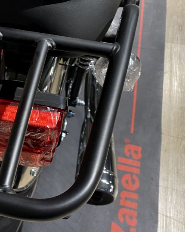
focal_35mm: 50
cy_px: 113
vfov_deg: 37.3
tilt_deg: -59.4
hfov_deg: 28.3
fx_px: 342
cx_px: -3
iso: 125
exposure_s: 1/50
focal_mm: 4.25
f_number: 1.8
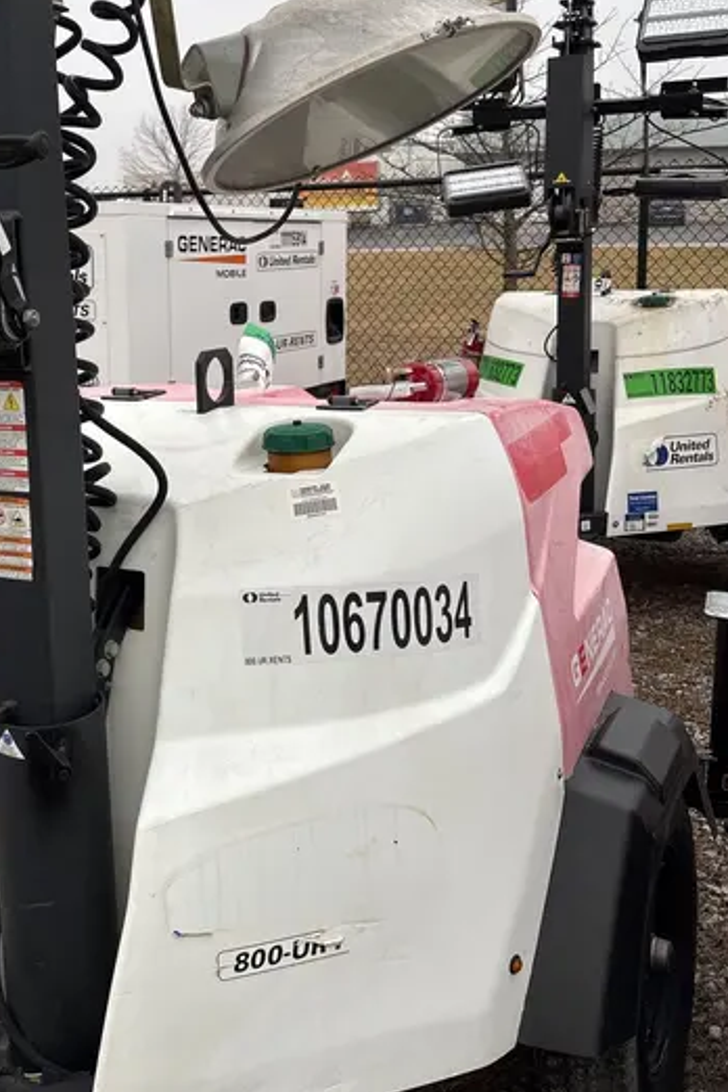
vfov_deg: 50.1
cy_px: 403
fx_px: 1153
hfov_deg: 34.6
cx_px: 222
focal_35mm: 38
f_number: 1.6
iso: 50
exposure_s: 1/358
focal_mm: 5.96
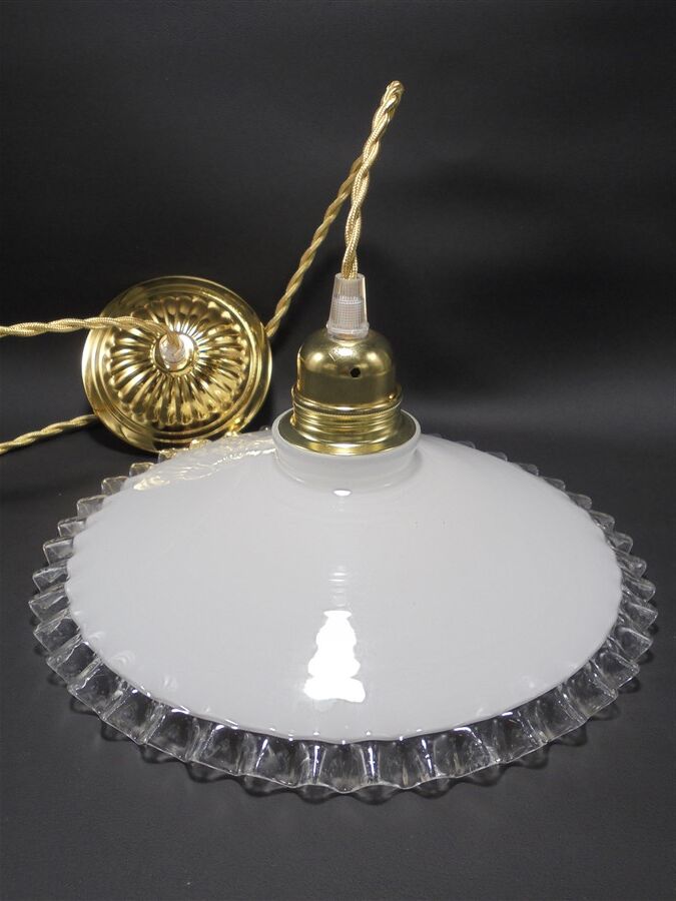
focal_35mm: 34
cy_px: 450
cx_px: 338
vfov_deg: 54.0
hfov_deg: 41.8
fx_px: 885
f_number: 4
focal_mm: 6.1
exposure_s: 1/40
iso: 100
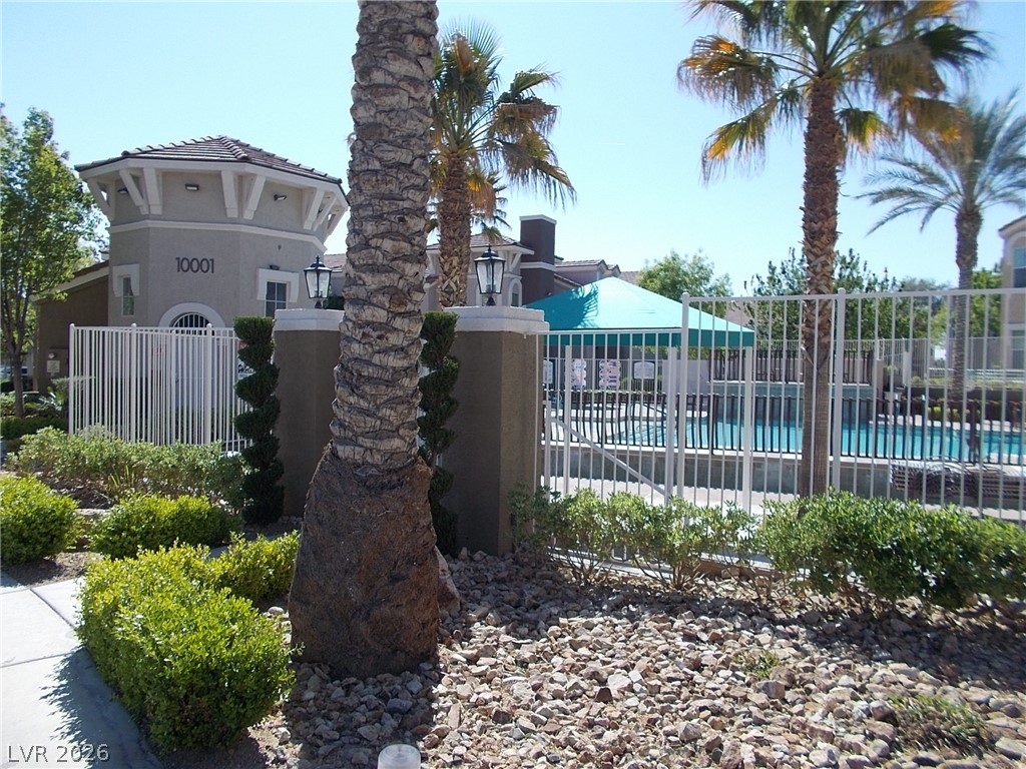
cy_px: 384
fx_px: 771
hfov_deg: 67.3
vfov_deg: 53.1
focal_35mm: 26
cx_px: 513
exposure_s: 1/125
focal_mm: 4.6
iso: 80
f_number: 8
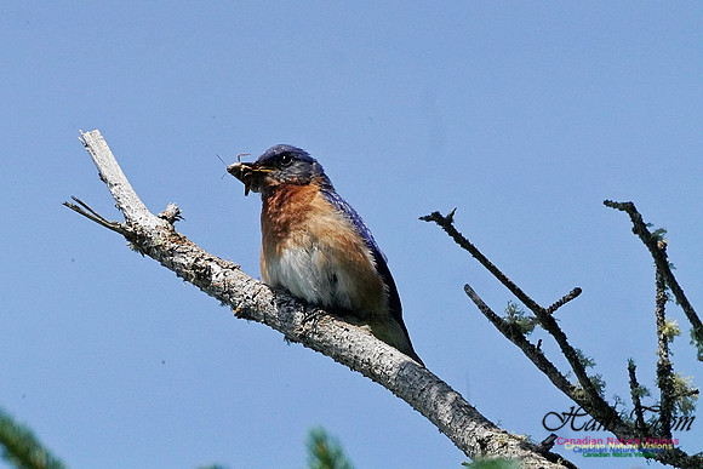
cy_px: 234
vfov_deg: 1.1
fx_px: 23438
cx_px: 352
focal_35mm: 1200
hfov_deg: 1.7
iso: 6400
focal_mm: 1200
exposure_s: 1/4000
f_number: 20
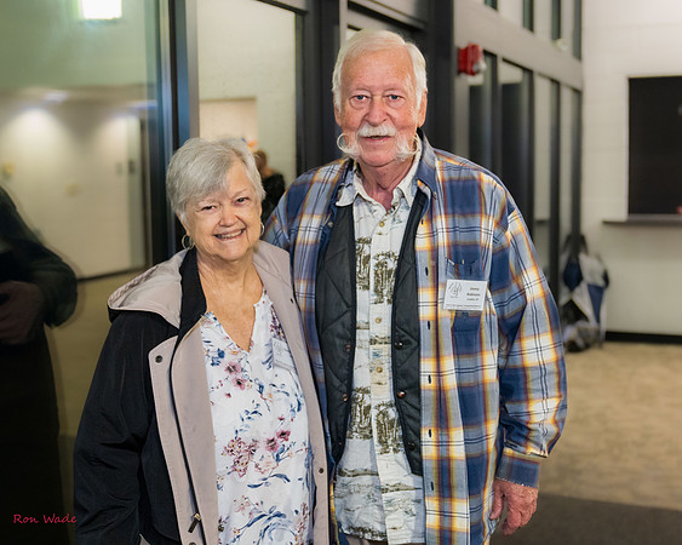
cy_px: 253
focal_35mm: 46
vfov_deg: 32.5
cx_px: 338
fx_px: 934
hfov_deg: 40.1
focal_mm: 37
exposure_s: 1/160
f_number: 2.8
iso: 4000
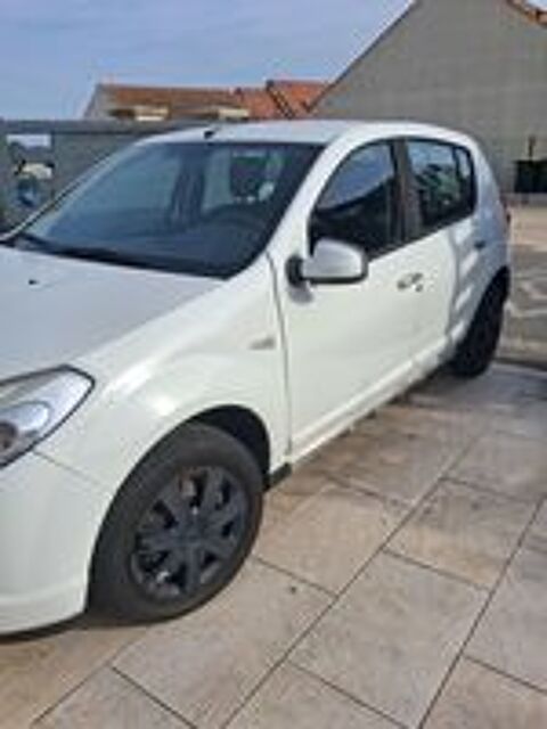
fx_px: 569
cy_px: 364
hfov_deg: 51.4
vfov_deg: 65.3
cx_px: 274
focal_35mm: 27
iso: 25
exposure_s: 1/682
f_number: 1.8
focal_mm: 4
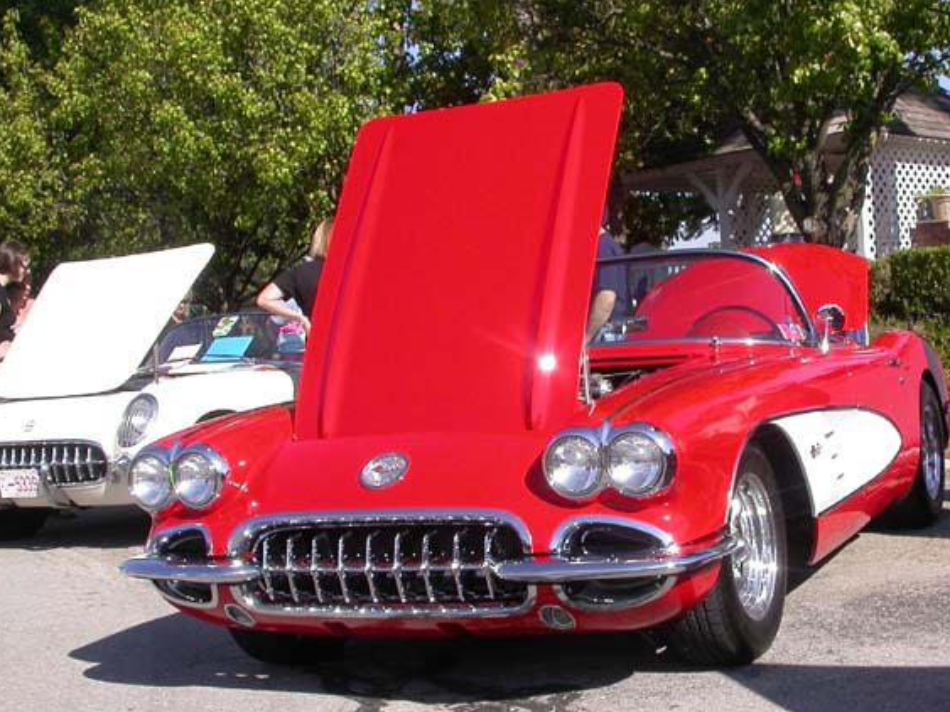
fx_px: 1482
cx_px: 614
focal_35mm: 54
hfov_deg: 35.3
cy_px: 371
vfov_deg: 27.0
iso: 100
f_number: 6.7
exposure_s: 1/317
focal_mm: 7.85
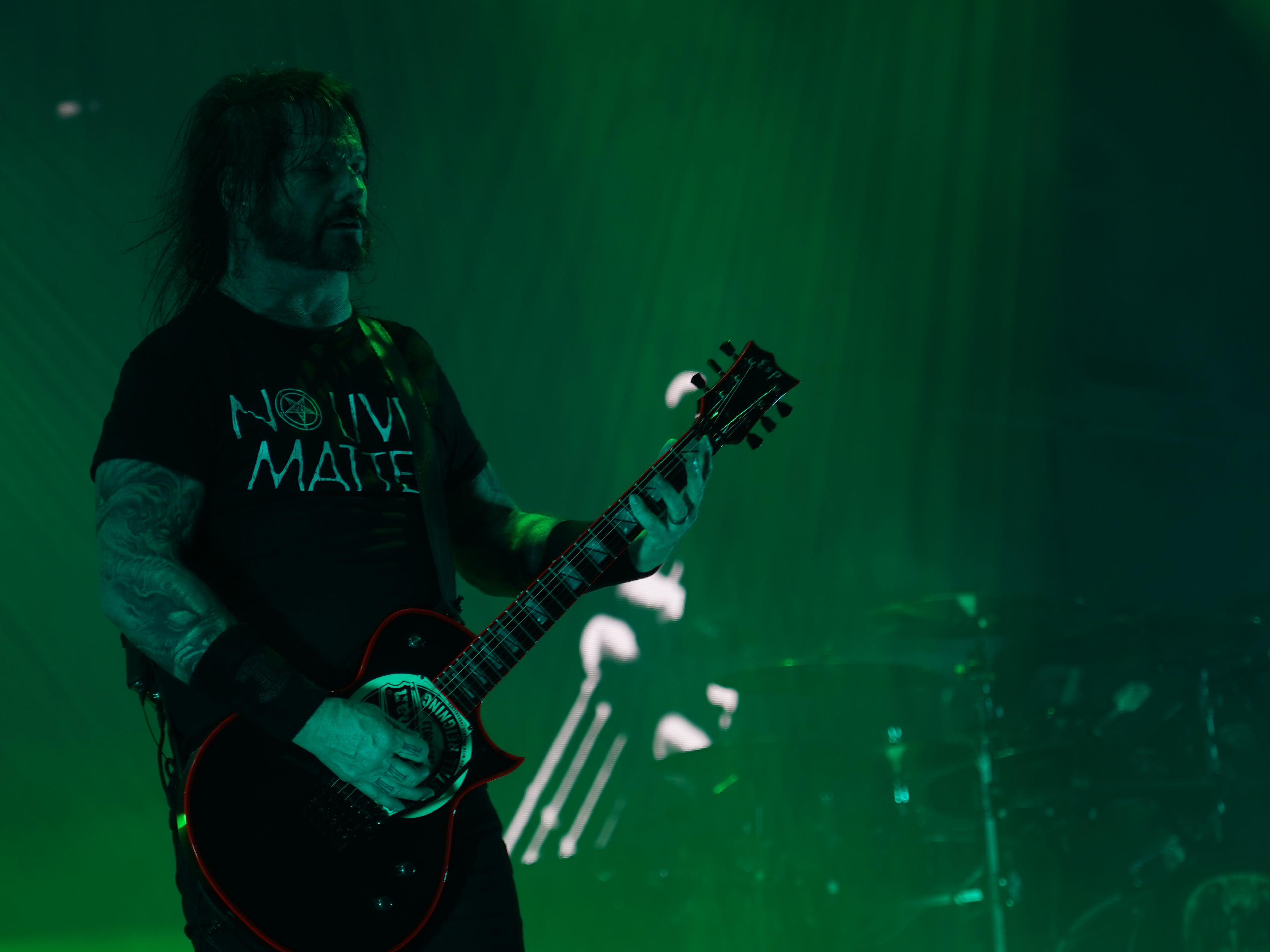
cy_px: 489
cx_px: 445
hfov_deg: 12.3
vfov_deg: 9.3
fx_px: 5870
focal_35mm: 160
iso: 250
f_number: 4
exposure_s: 1/125
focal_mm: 105
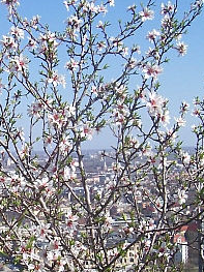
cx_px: 1
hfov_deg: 15.1
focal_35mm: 96
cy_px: 150
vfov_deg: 20.4
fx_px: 755
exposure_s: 1/350
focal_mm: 7
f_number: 5.6
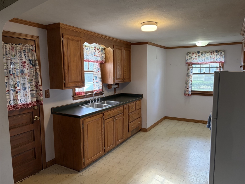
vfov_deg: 53.1
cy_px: 92
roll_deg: +1.3
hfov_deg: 67.3
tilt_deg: -6.3
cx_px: 122
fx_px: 184
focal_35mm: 26
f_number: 1.6
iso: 160
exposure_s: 1/120
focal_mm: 5.96
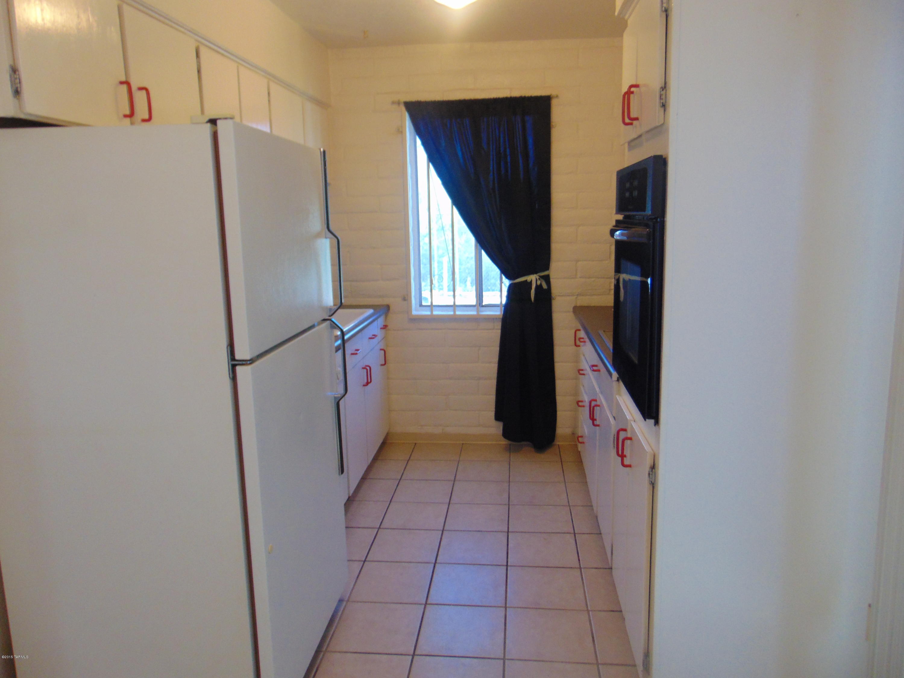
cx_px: 452
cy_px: 339
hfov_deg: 69.4
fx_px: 653
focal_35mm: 25
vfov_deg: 54.9
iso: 160
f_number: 3
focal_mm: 4.5
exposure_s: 1/30
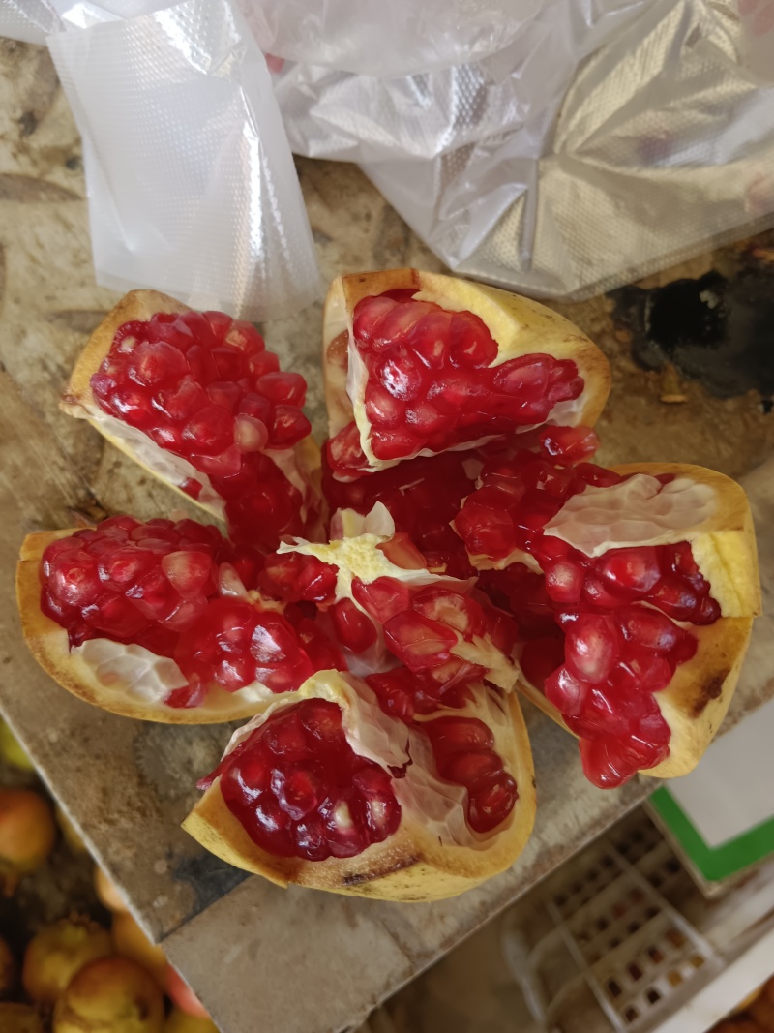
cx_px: 387
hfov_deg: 53.1
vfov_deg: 67.3
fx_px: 775
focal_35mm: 26
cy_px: 516
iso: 171
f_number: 1.8
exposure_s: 1/100
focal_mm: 3.96
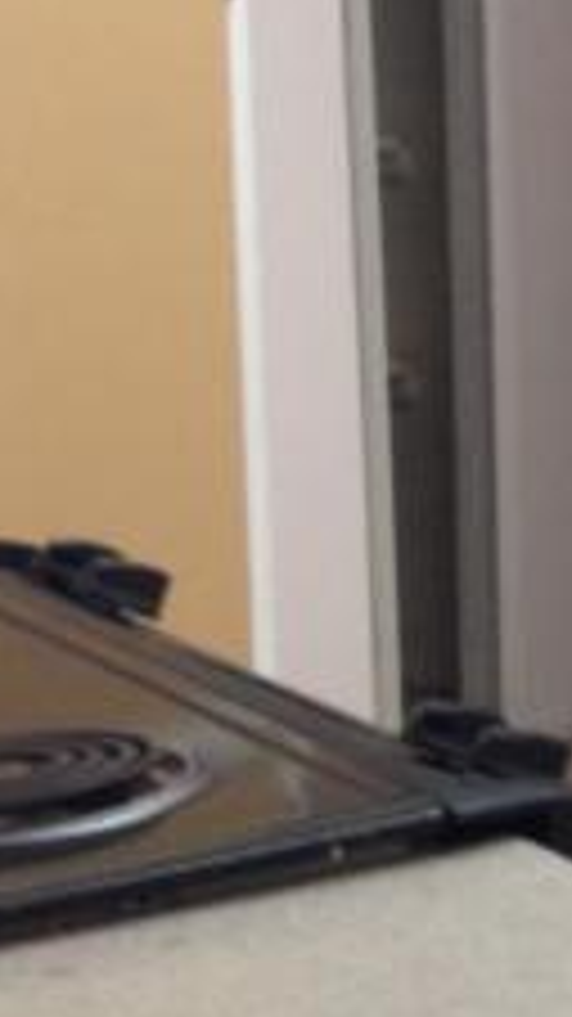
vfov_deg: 13.1
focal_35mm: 163
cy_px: 166
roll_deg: -2.7
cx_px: 2049
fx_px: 4398
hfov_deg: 6.4
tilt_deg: -4.5
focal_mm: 4.12
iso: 64
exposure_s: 1/20
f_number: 2.4
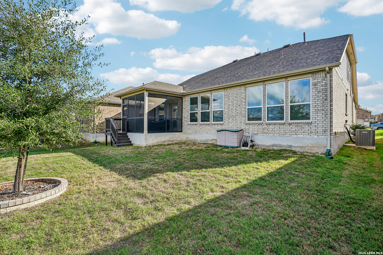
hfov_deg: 96.7
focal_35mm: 16
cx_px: 192
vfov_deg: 73.7
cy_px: 128
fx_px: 170
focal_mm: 16
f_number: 8
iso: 200
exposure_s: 1/320
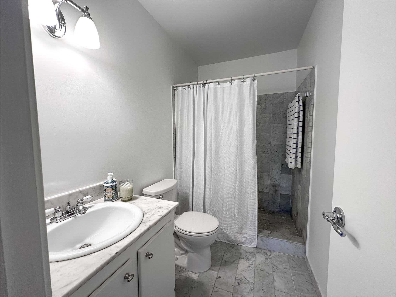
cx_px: 198
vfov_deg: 85.7
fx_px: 160
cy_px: 148
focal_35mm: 14
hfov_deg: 102.1
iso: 160
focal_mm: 2.22
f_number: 2.2
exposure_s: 1/120
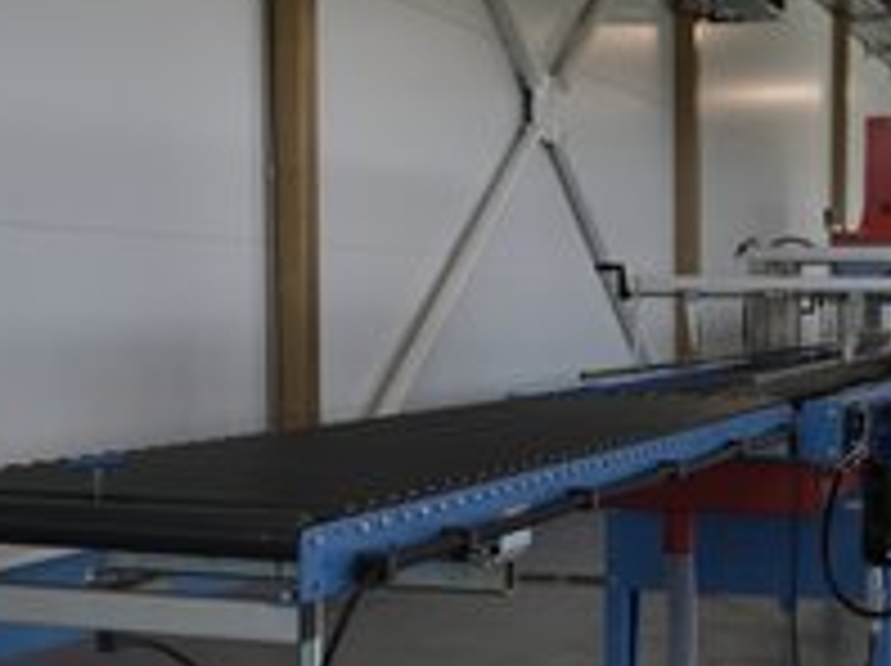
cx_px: 693
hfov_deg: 26.6
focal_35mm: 72
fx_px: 1851
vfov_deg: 20.3
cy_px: 425
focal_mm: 37
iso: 1000
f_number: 5
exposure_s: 1/50
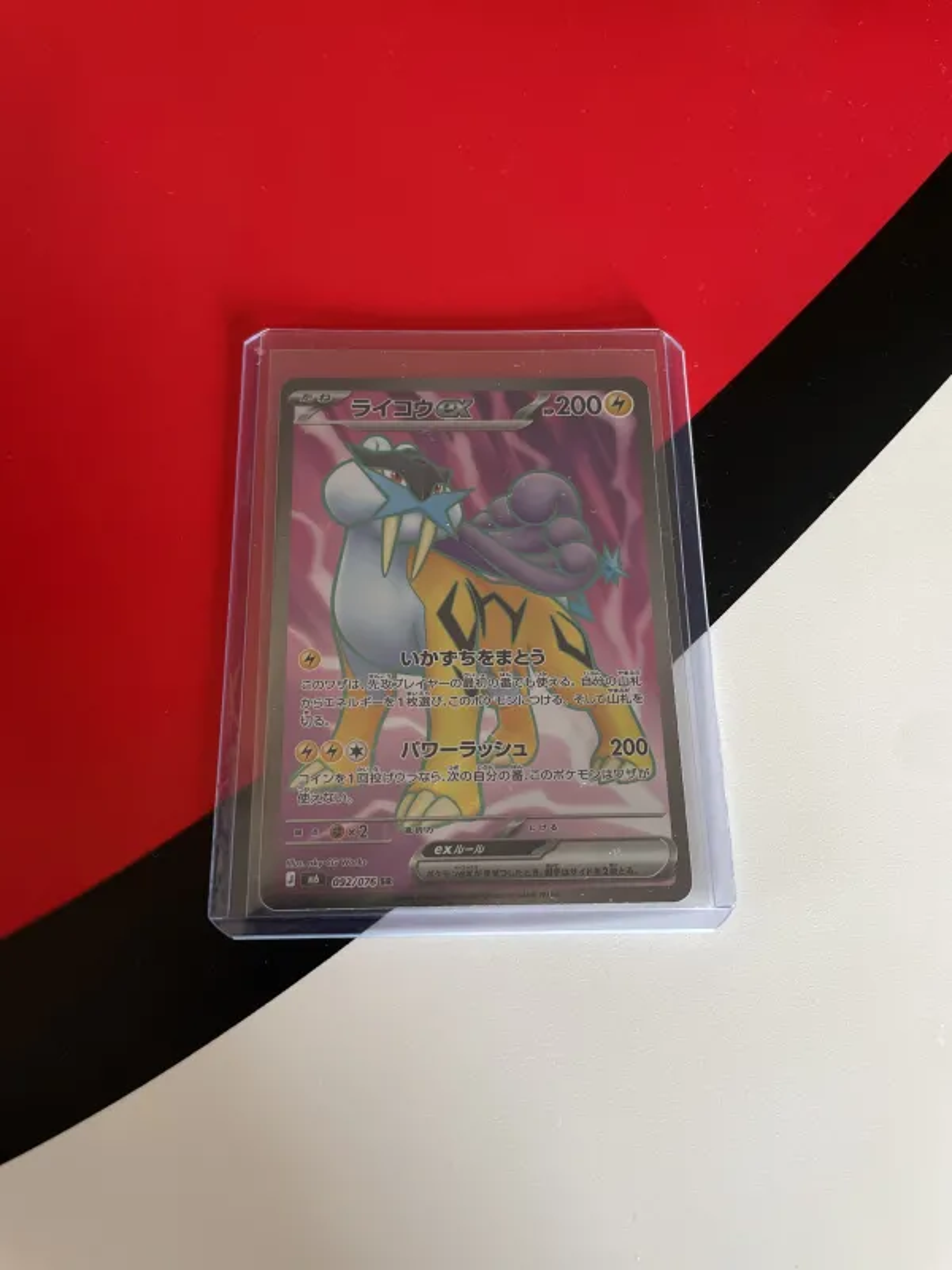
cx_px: 476
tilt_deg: -71.7
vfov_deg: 67.3
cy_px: 635
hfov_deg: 53.1
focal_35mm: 26
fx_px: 953
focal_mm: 4.2
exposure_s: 1/60
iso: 200
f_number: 1.6
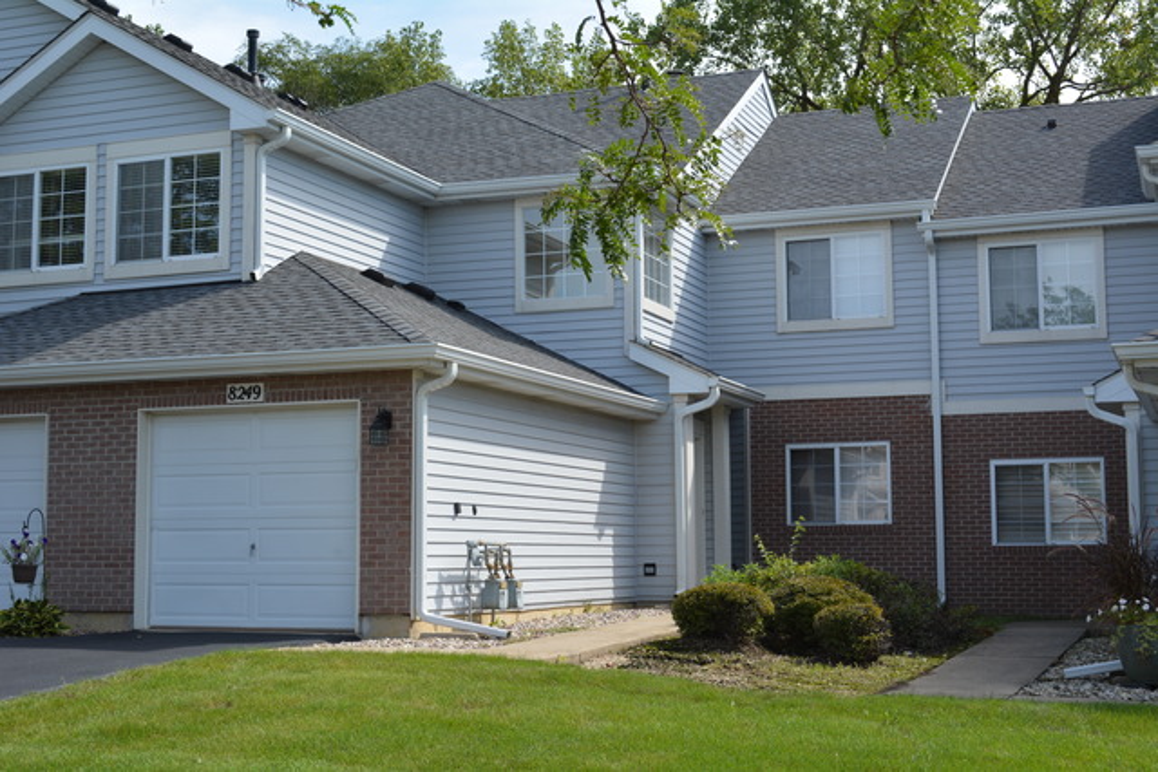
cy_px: 386
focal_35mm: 51
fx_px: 1641
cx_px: 579
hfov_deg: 38.9
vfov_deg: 26.5
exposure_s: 1/250
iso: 200
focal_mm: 34
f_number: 8
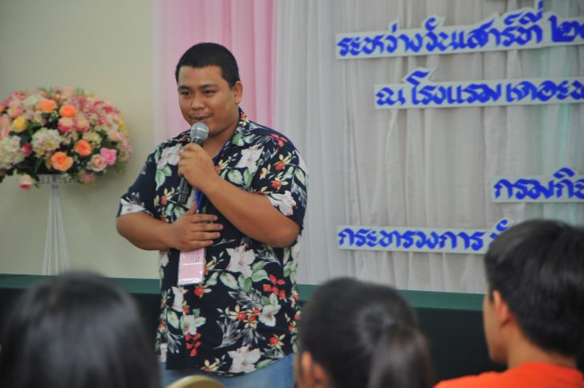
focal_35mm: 120
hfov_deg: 17.1
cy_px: 194
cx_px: 292
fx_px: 1945
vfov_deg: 11.4
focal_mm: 120
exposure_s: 1/60
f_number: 5.6
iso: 1000
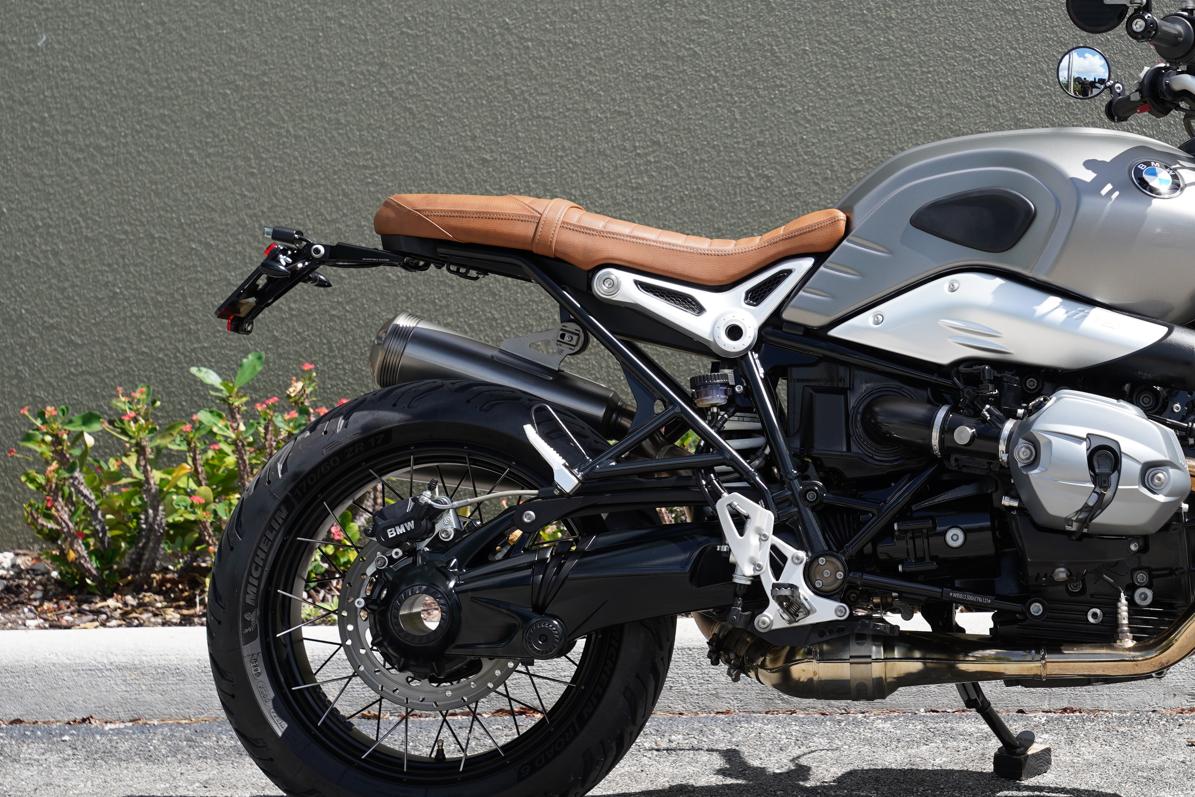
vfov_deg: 14.6
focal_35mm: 93
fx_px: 3094
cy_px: 263
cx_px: 955
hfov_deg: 21.6
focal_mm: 53.7
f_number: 5.6
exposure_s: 1/320
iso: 100
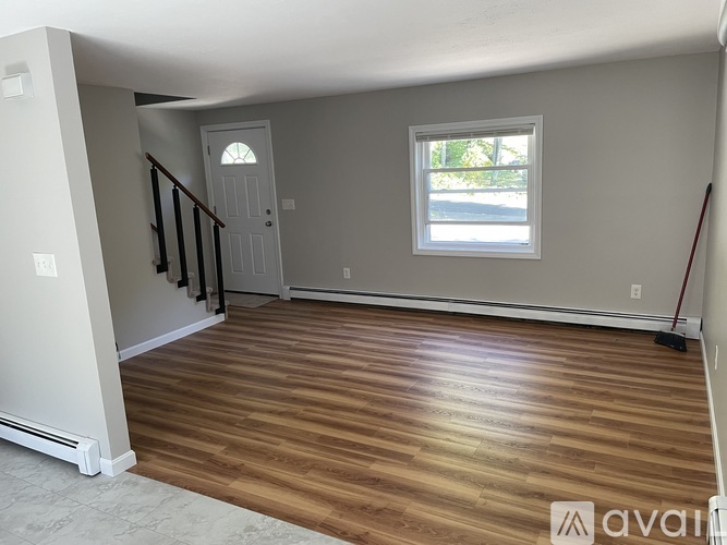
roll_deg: +2.9
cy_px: 272
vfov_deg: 53.0
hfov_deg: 67.3
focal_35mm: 26
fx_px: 546
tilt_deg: -11.0
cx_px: 364
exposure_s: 1/71
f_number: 1.6
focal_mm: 4.2
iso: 125
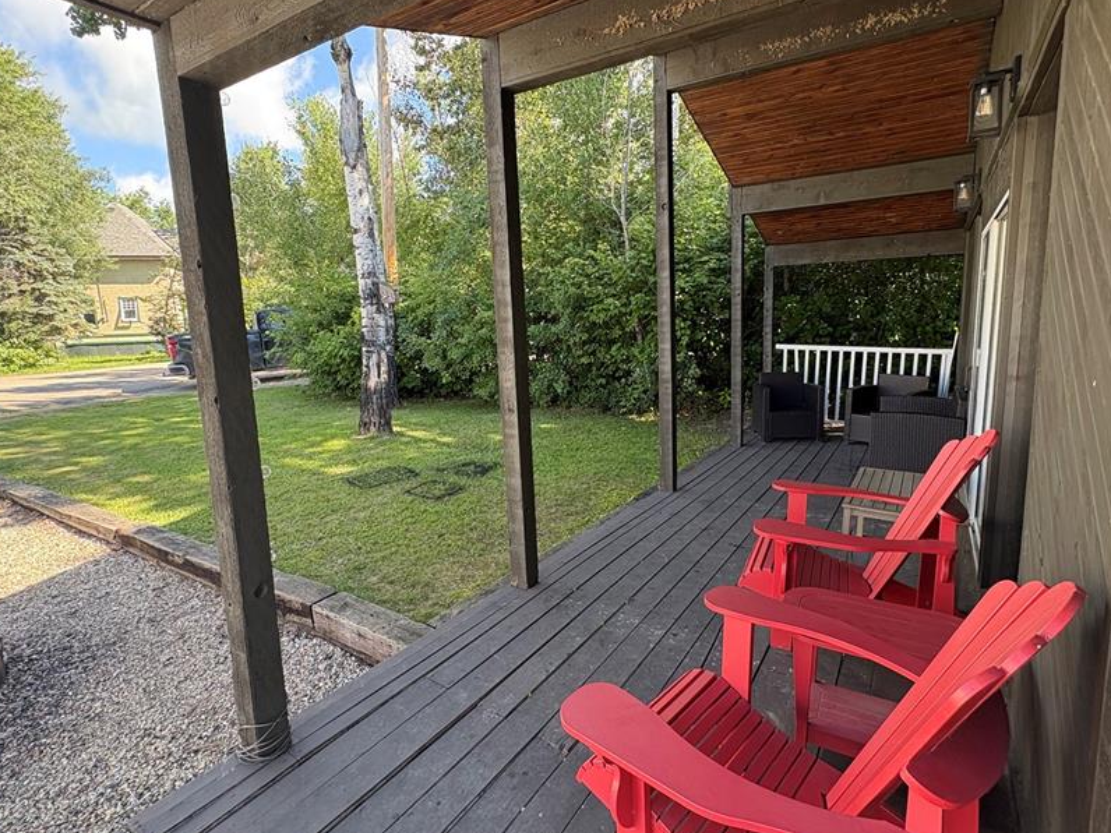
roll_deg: +3.1
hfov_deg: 87.8
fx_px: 578
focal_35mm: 18
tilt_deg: -6.5
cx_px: 561
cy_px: 407
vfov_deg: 71.6
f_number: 2.2
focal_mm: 2.22
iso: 64
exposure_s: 1/99
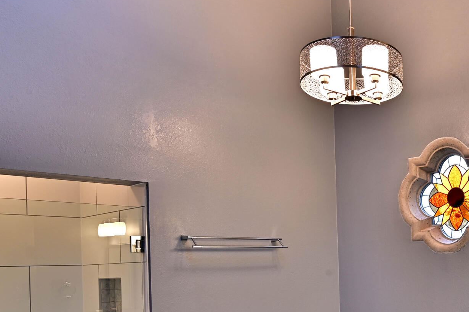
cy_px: 278
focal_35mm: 39
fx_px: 508
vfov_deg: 32.5
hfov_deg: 45.1
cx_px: 419
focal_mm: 16
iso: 100
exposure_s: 1/2
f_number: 11
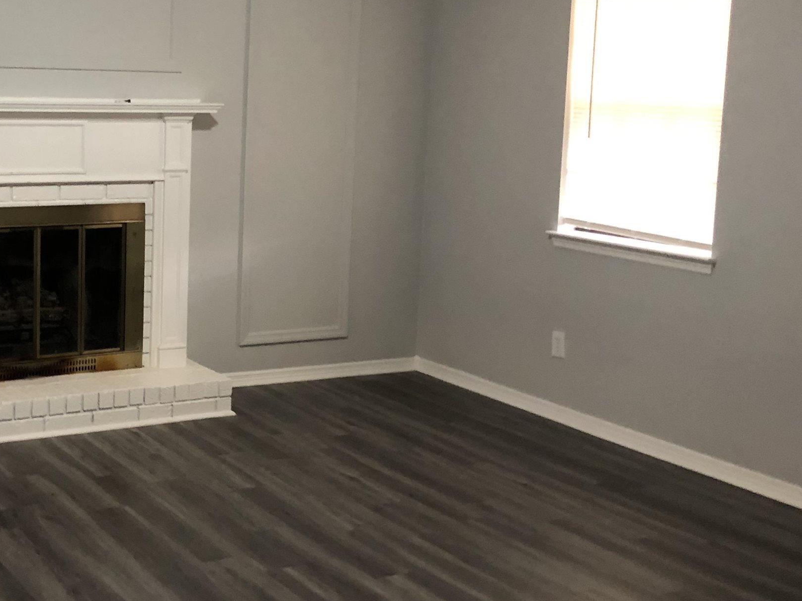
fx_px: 1228
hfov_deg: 34.8
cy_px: 247
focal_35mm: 53
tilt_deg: -7.9
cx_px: 135
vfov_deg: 27.5
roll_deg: +0.9
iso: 100
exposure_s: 1/12
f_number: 1.8
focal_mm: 3.99
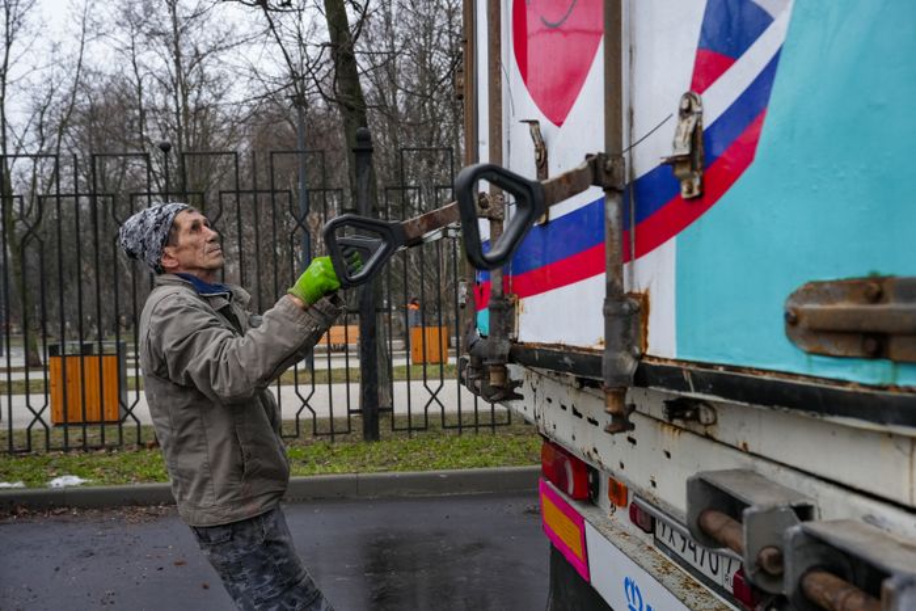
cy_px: 306
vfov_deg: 37.9
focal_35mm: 35
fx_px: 890
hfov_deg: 54.4
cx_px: 458
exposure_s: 1/160
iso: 1600
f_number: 5
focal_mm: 35
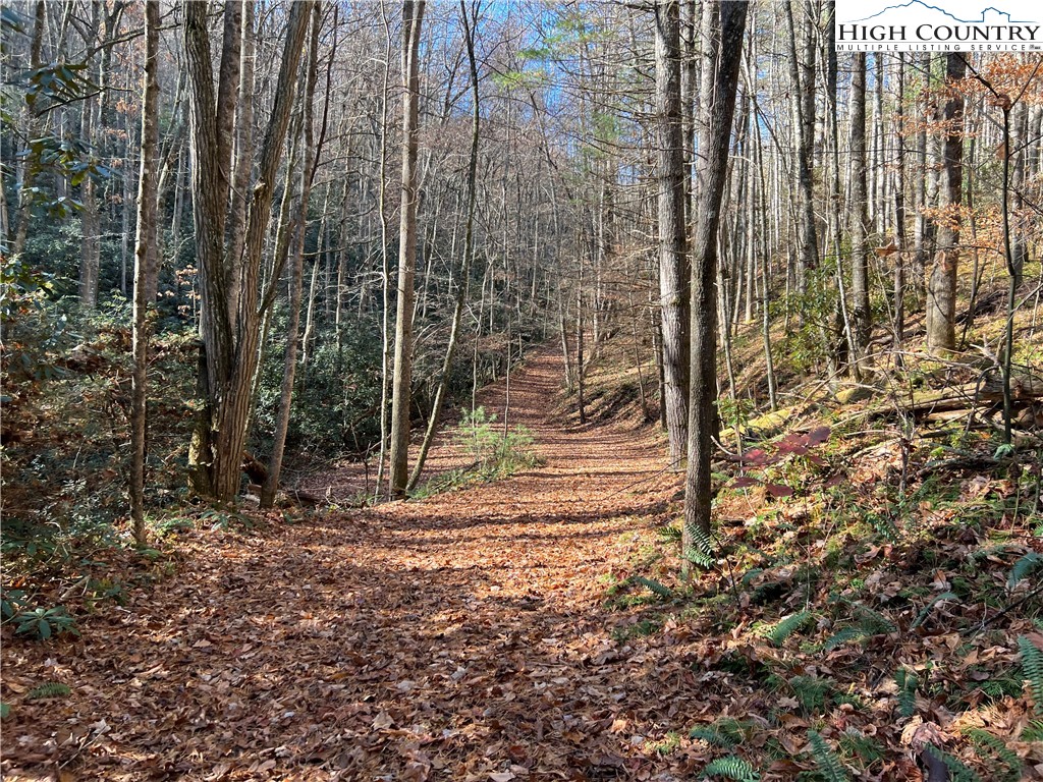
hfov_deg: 67.3
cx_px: 522
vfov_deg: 53.1
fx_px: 783
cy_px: 391
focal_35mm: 26
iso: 40
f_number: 1.5
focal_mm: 5.7
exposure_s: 1/193
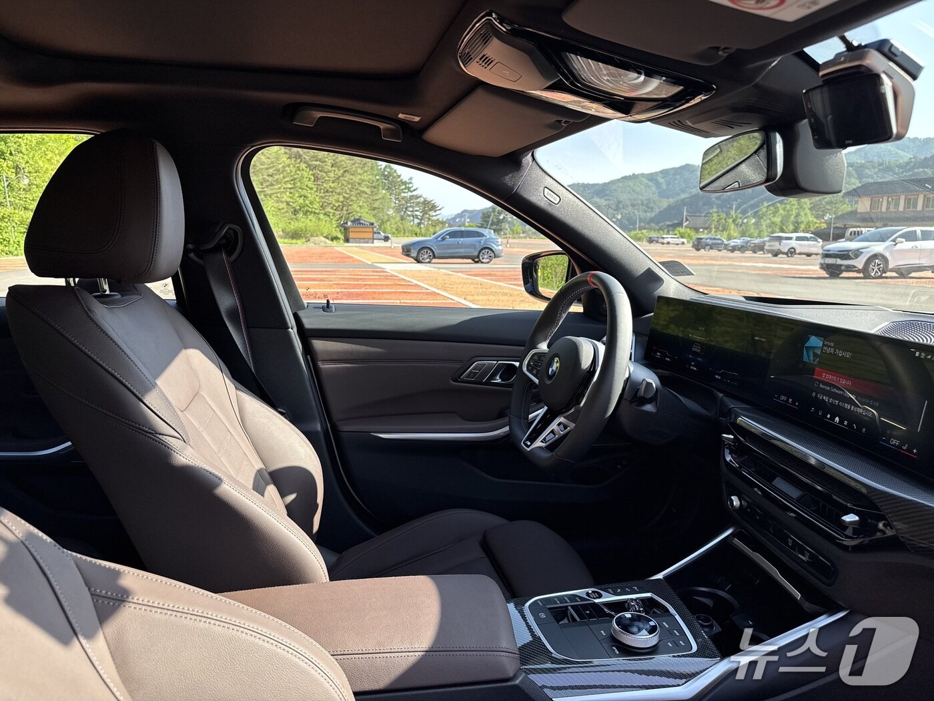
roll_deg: +0.5
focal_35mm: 24
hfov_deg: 71.6
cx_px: 467
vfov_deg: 56.8
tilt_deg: -9.1
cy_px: 350
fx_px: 648
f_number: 1.78
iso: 80
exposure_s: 1/558
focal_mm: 6.76
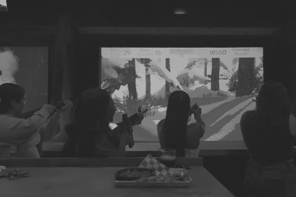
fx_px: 280
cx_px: 148
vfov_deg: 38.9
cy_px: 98
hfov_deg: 55.8
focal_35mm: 34
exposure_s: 1/640
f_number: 2.8
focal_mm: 34
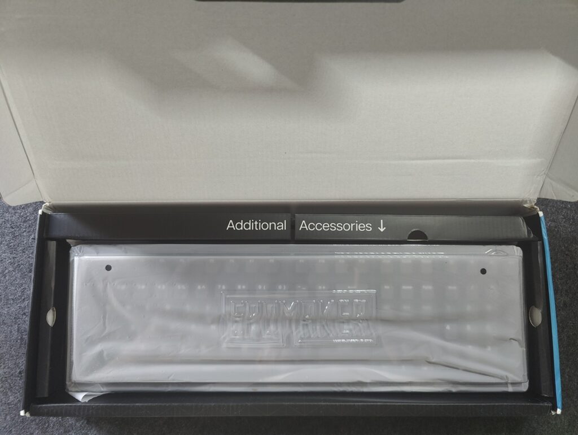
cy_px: 218
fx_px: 384
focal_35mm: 23
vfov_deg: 59.0
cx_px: 289
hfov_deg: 73.9
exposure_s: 1/50
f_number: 1.8
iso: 320
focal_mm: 6.06
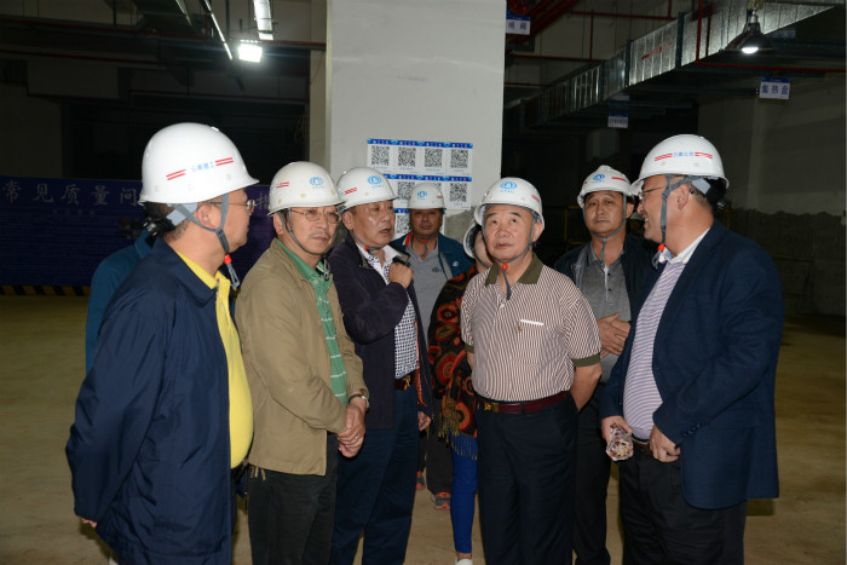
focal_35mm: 32
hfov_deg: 58.7
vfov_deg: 41.1
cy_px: 282
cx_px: 424
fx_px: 753
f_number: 5
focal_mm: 32
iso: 800
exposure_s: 1/60
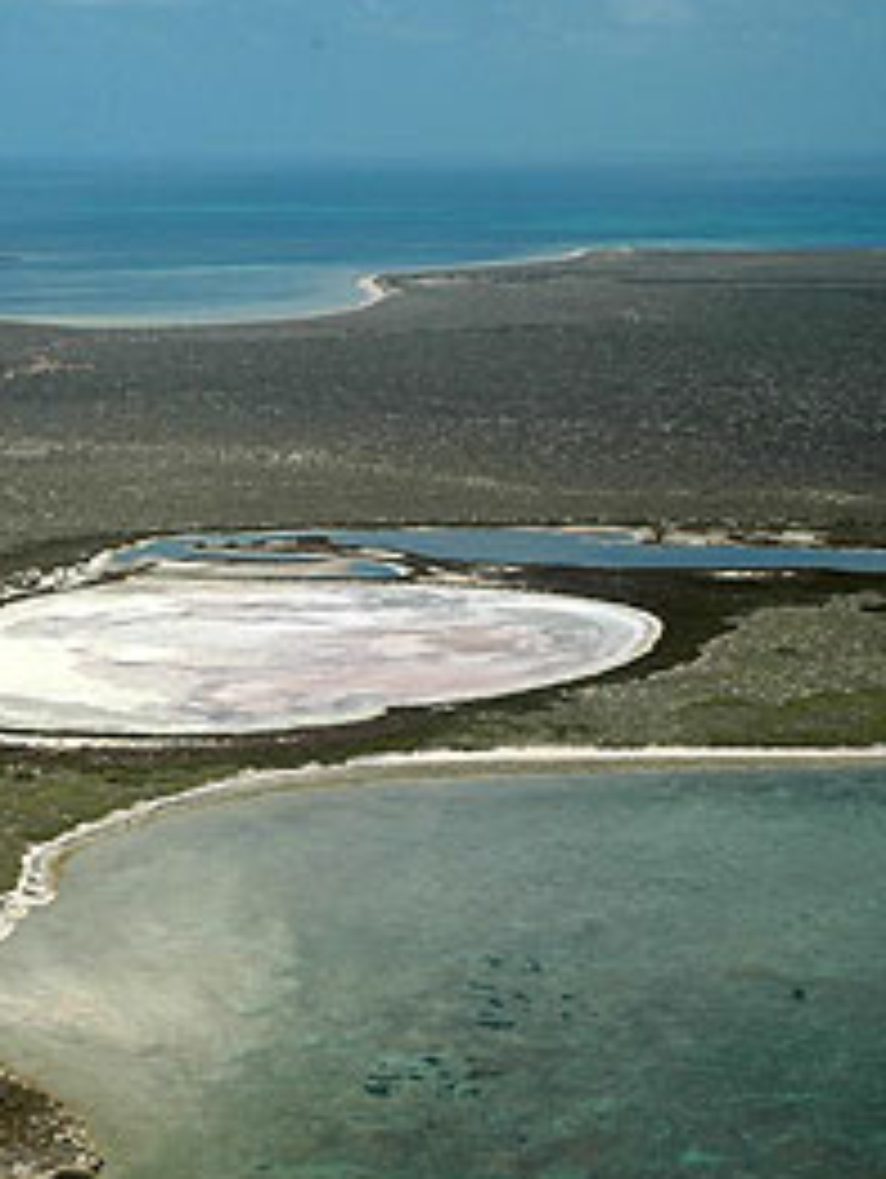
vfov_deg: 20.4
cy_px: 562
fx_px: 3271
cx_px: 121
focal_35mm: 96
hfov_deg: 15.3
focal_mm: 38
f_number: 16
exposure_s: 1/125
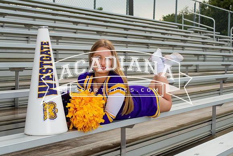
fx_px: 388
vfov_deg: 22.6
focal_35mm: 60
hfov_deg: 33.4
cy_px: 78
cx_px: 116
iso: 250
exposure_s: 1/160
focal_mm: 40
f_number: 5.3
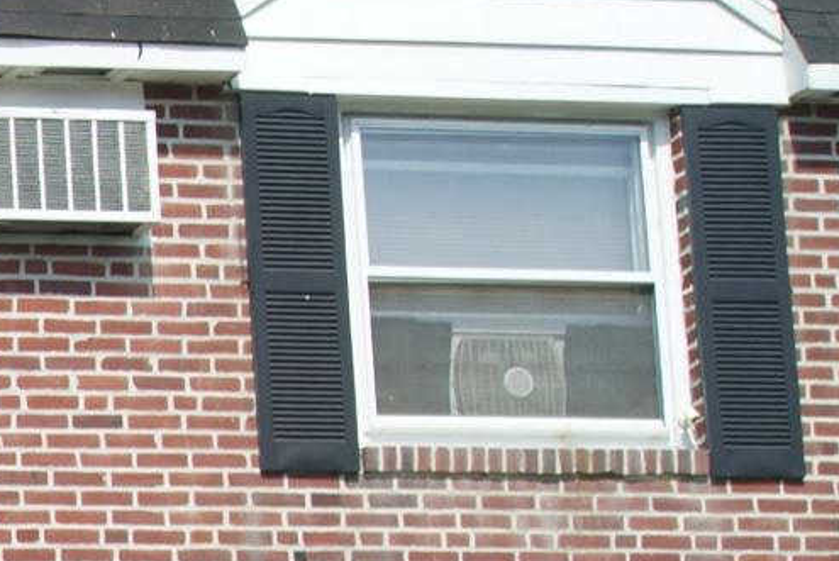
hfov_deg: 12.2
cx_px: -839
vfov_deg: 9.0
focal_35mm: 149
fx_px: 3475
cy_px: 816
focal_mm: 24
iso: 100
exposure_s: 1/100
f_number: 10
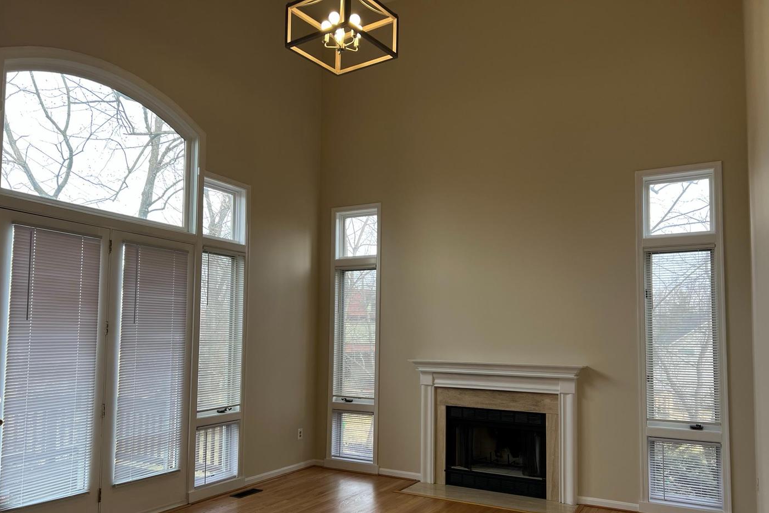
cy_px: 298
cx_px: 378
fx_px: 598
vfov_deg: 46.2
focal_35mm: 28
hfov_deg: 65.5
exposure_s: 1/151
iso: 40
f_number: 1.5
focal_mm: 5.7
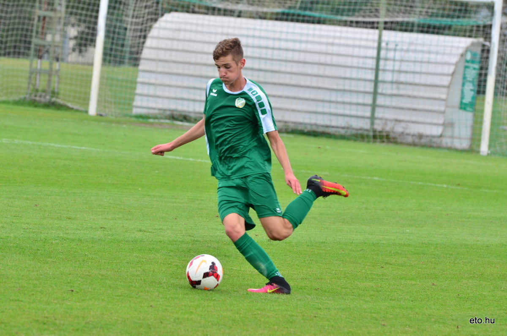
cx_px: 254
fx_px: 4427
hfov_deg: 6.6
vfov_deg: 4.3
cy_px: 168
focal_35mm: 315
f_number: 6.3
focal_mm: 210
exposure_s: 1/500
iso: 800
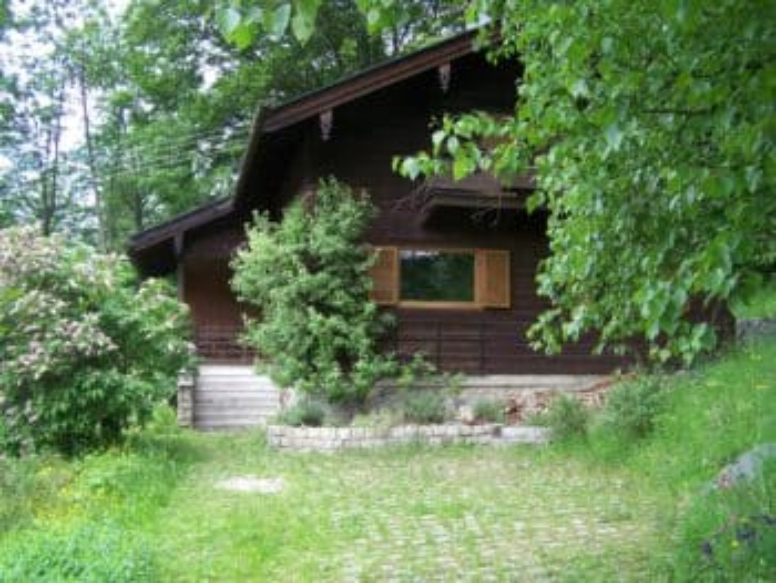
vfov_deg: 37.8
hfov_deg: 48.9
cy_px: 292
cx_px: 388
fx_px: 852
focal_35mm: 38
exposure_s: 1/125
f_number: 2.8
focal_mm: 6.3
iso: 64
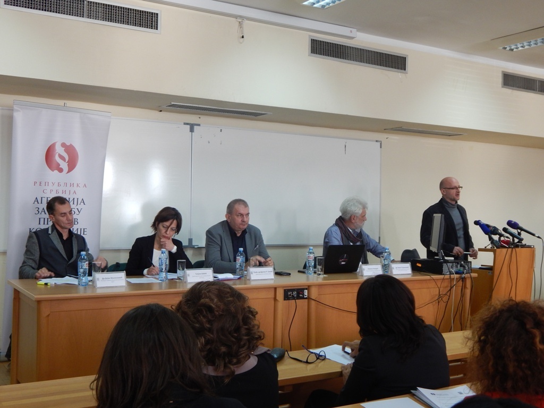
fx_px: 676
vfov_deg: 33.6
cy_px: 204
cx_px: 272
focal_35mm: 43
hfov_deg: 43.9
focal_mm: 7.7
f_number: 3.6
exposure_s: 1/30
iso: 200
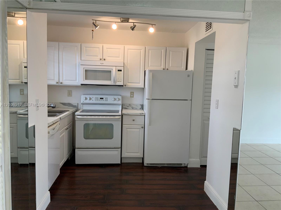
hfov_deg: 61.7
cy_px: 105
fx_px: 235
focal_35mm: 29
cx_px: 140
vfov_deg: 48.2
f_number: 1.8
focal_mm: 3
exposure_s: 1/60
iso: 50
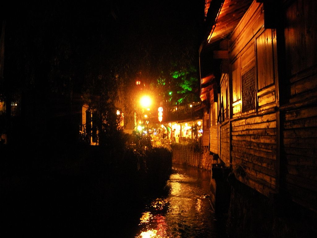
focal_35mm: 36
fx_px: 330
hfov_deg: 51.4
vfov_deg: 39.7
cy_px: 119
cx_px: 158
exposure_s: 1/6.9
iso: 400
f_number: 3.5
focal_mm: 6.3
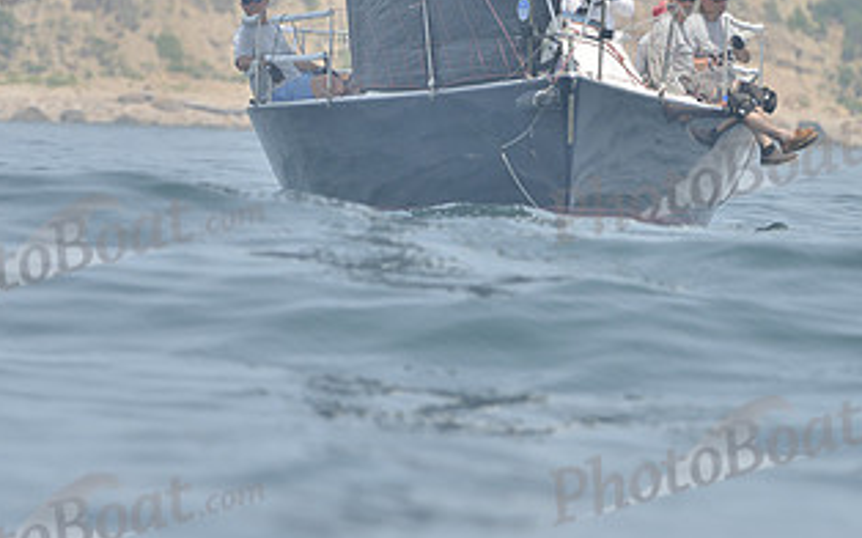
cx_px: 409
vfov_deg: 2.9
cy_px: 70
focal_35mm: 452
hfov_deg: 4.7
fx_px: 10615
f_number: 6.3
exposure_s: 1/1000
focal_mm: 240
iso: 280
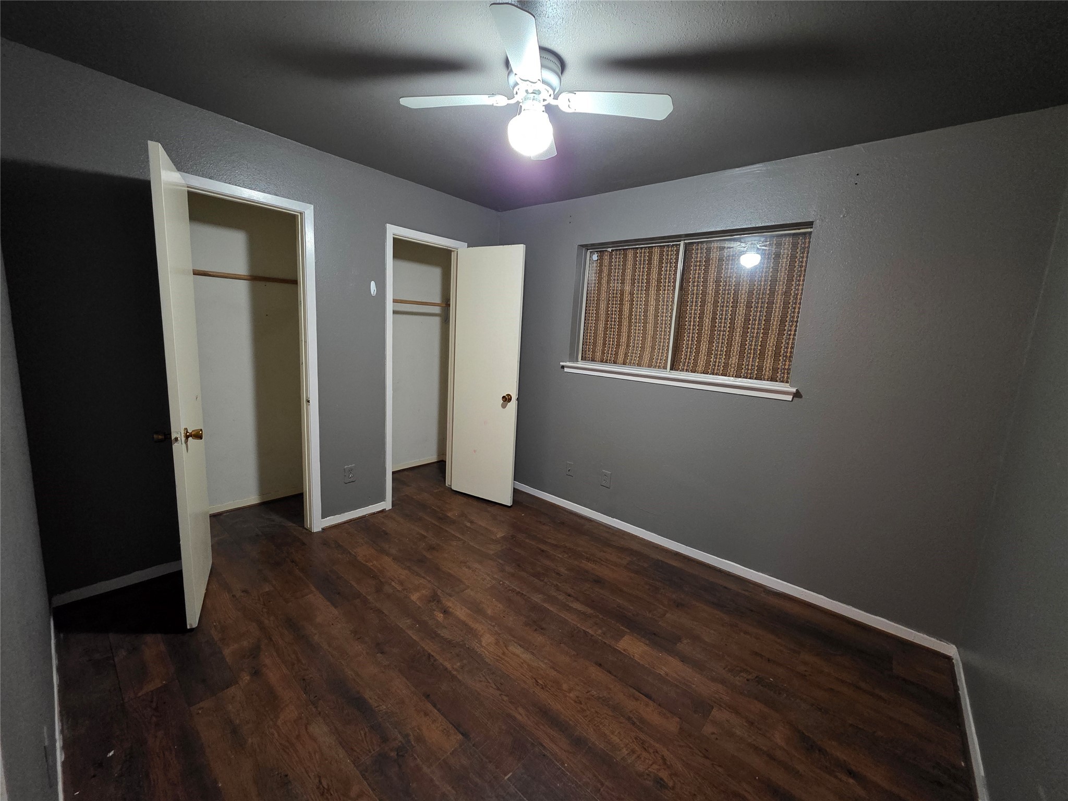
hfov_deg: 106.2
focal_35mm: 13
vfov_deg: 89.9
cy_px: 400
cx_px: 534
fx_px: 401
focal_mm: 2.2
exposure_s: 1/60
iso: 1000
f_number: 1.9
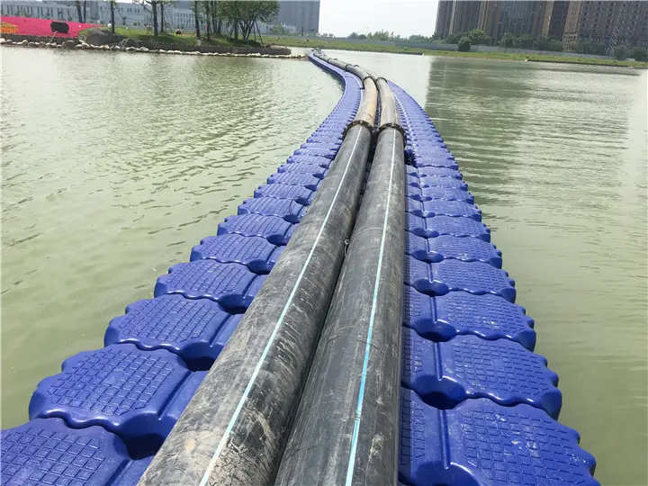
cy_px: 243
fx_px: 543
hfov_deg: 61.7
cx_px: 324
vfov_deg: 48.2
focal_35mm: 29
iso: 25
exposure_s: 1/2024
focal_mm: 4.15
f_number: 2.2
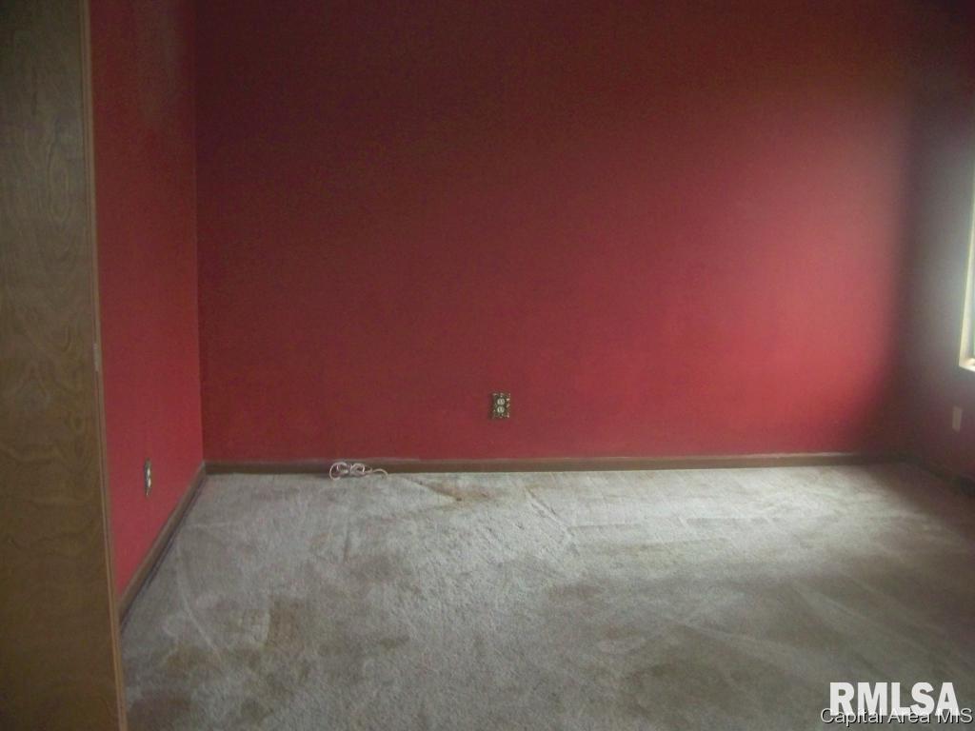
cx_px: 488
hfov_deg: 51.4
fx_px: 1014
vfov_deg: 39.7
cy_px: 366
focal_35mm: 36
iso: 400
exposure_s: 1/30
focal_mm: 5.85
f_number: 2.8
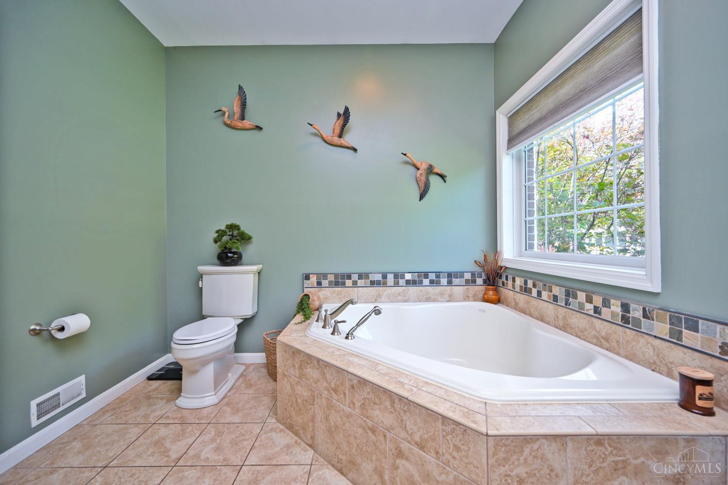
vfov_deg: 81.2
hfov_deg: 104.3
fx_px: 283
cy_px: 242
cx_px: 364
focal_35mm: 14
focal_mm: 14
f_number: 4.5
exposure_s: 1/80
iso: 200
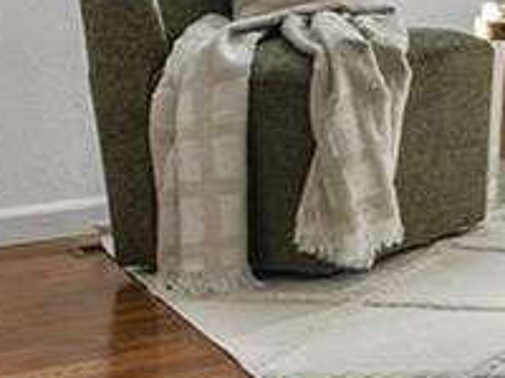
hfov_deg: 11.4
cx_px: 1417
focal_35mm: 123
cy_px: -176
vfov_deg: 11.6
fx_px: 1794
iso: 200
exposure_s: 1/1.25
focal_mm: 16
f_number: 8
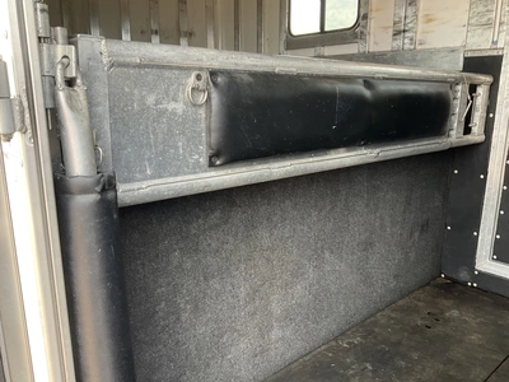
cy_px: 191
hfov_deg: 61.7
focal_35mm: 29
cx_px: 254
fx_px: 426
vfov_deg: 48.2
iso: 40
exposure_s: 1/122
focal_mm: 3
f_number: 1.8
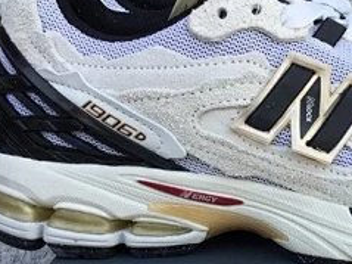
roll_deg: +0.0
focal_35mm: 83
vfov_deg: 17.5
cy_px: 229
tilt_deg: -16.8
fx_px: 844
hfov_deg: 23.0
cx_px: 314
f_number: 2.4
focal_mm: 3.3
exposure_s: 1/204
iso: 25
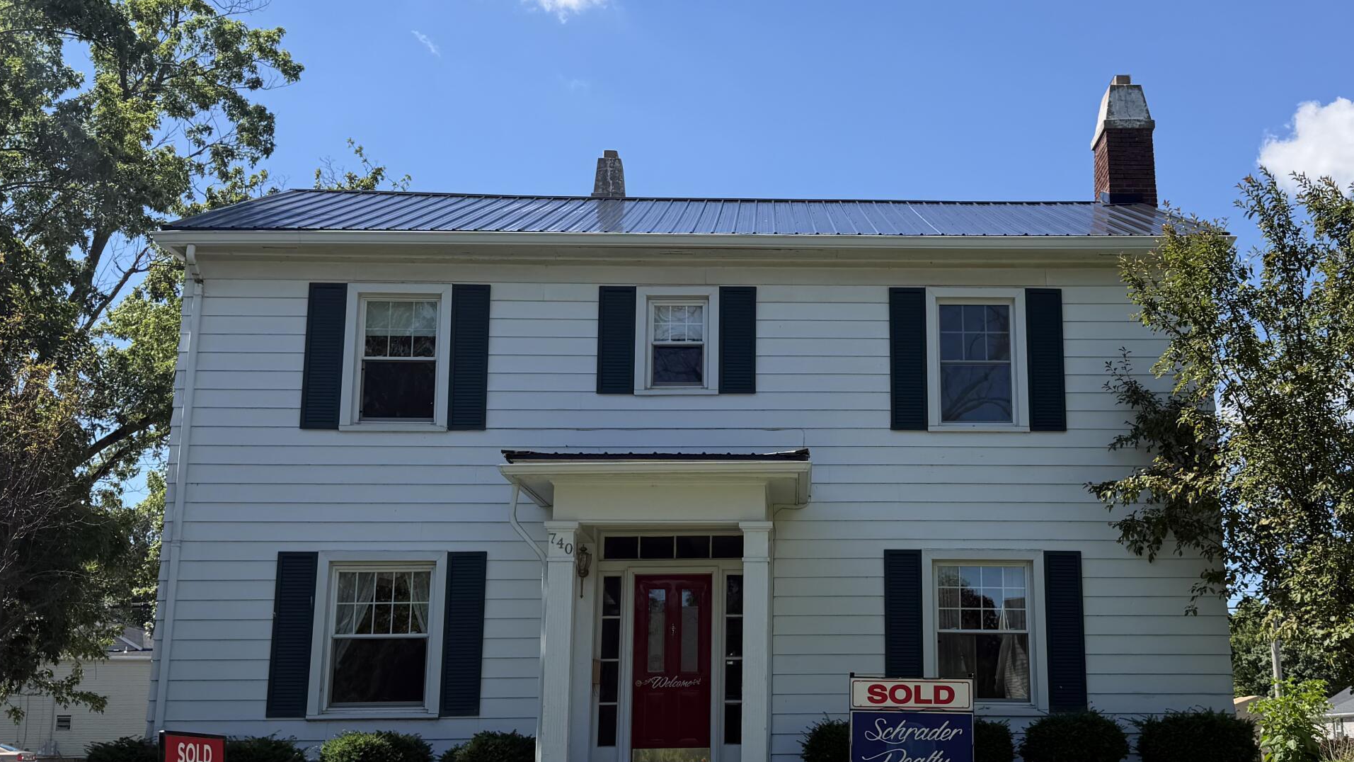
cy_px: 468
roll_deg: +0.5
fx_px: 1472
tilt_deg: +11.0
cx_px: 827
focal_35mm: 41
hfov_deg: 49.0
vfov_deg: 28.9
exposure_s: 1/3425
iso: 80
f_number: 1.78
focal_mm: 6.76
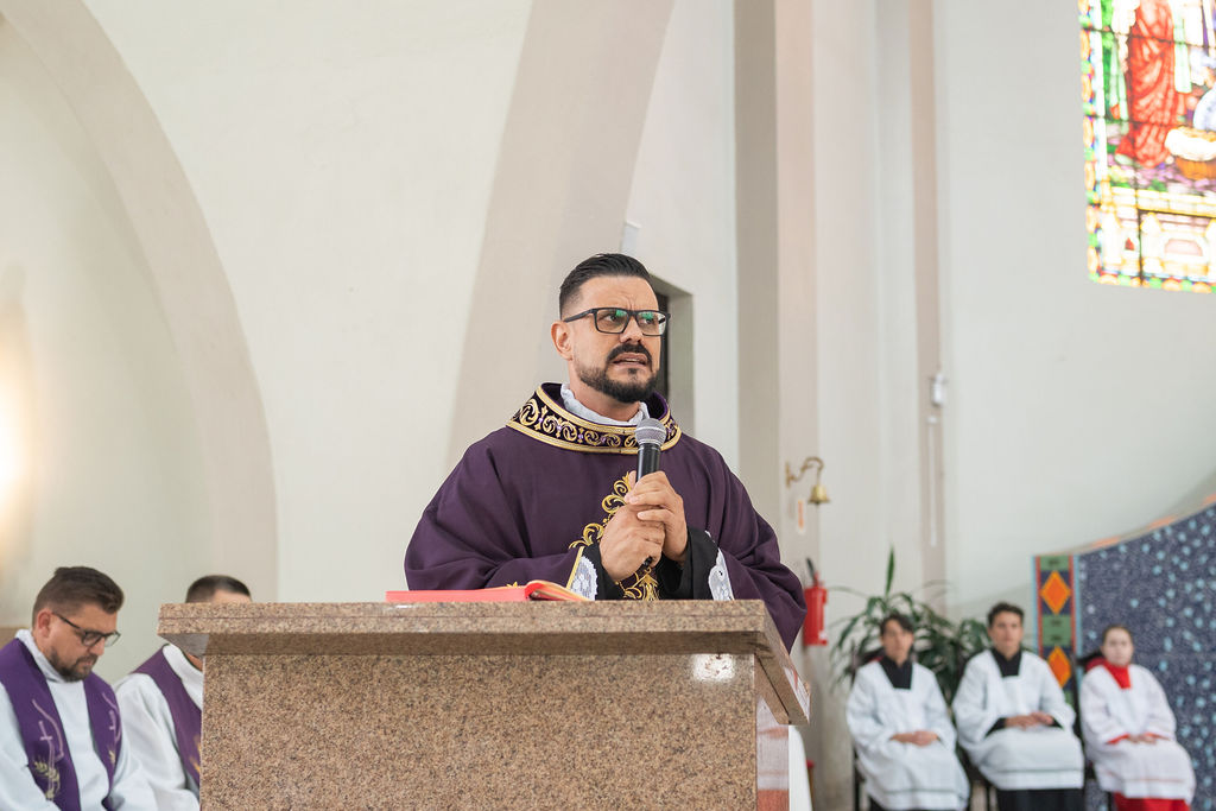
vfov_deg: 25.8
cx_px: 608
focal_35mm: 52
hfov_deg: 37.9
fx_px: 1771
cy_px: 406
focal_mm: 35
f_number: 2.8
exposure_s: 1/160
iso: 640
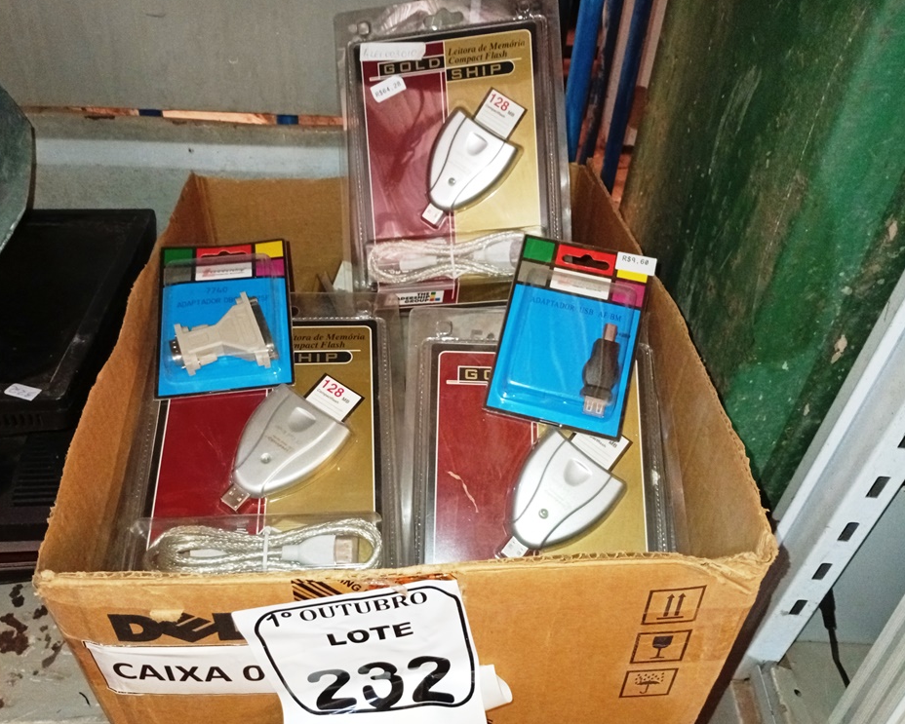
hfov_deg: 60.4
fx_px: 777
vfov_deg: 50.0
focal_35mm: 29
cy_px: 367
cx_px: 420
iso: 1418
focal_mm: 3.98
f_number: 1.8
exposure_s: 1/20
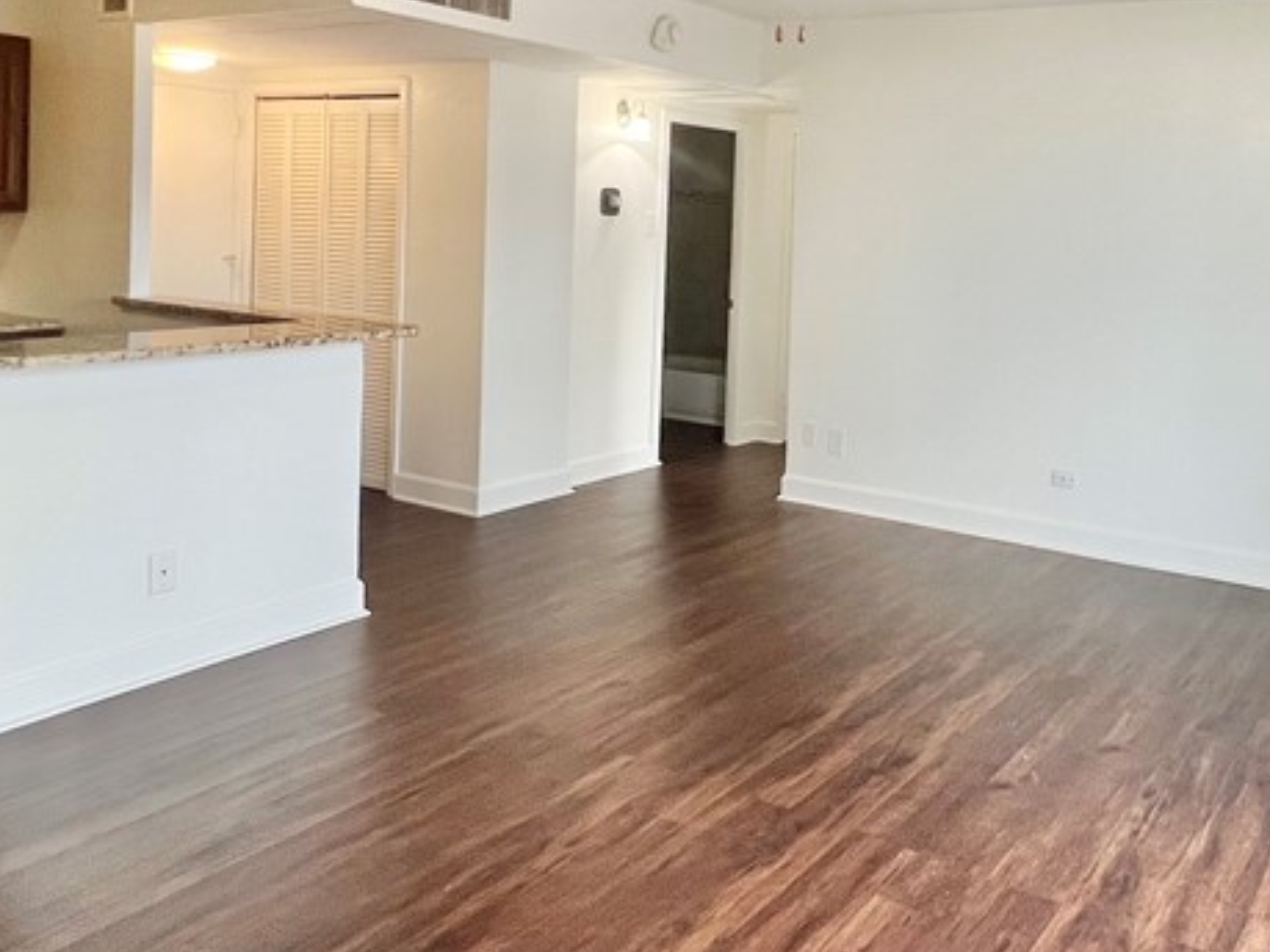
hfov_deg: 59.3
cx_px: 905
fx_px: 1064
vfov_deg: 46.7
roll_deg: -2.9
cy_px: 252
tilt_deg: -1.9
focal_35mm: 29
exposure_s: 1/120
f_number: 1.8
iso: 160
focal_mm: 1.57
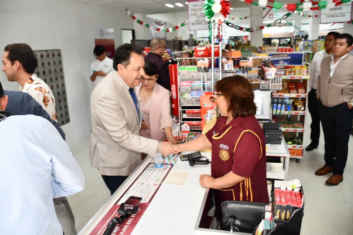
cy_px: 118
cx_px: 176
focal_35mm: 27
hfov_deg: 67.4
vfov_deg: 47.9
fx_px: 265
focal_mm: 18
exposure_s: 1/60
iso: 500
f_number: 4
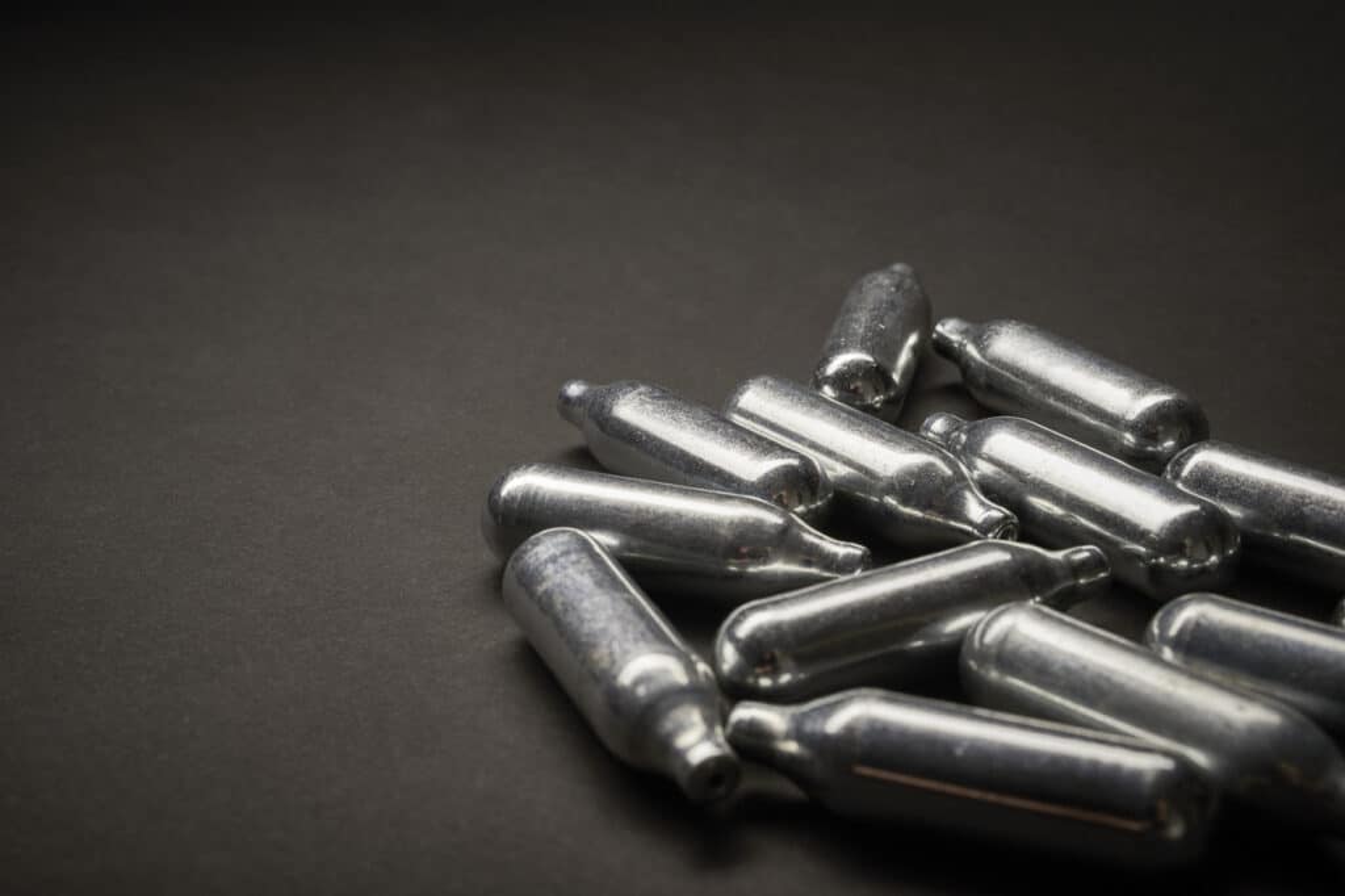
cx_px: 672
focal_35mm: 50
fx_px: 1867
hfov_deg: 39.6
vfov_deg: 27.0
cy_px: 448
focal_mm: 50
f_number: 11
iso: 200
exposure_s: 1/500
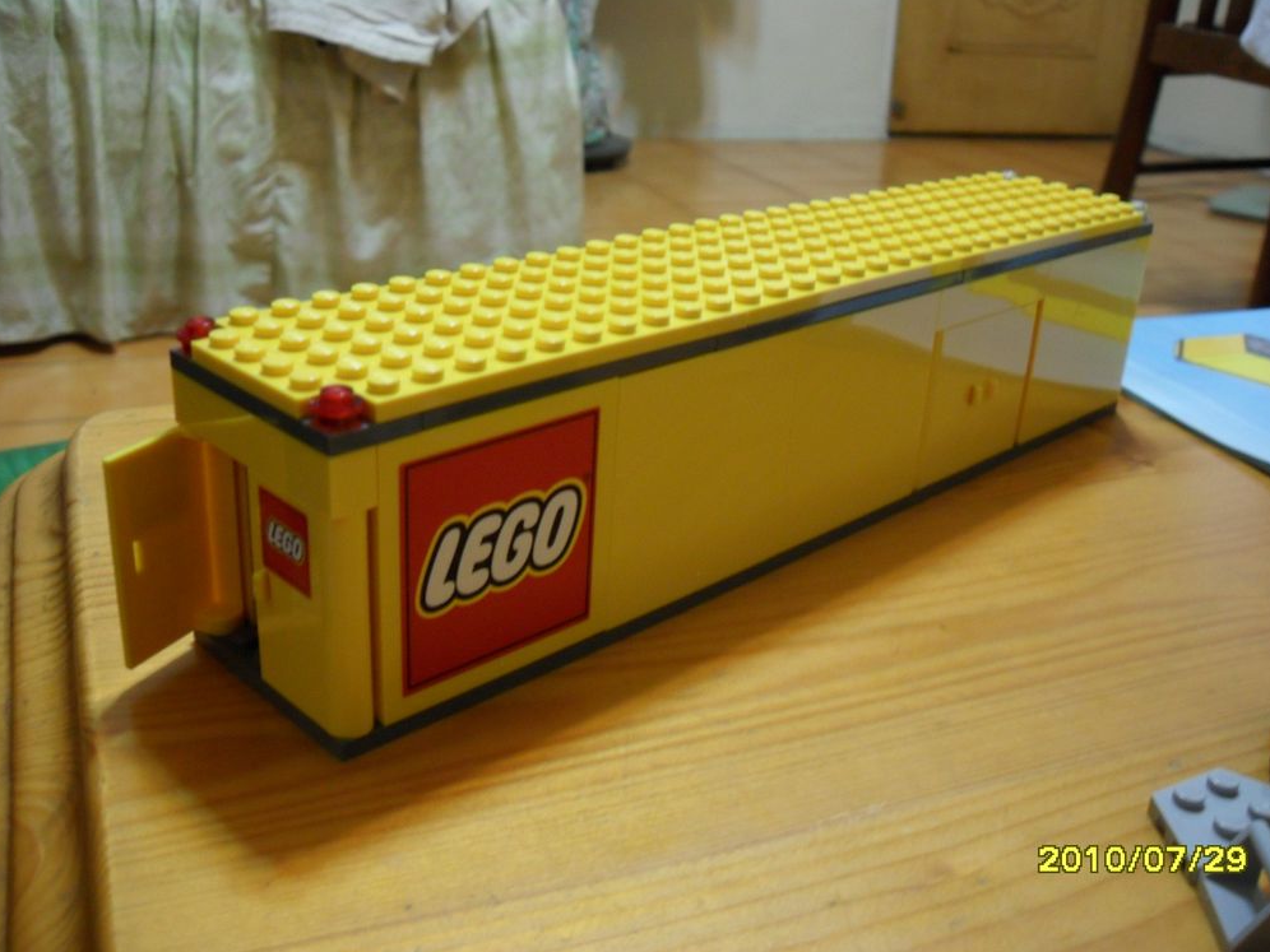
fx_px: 1321
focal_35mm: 36
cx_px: 646
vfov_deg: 39.7
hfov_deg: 51.4
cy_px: 464
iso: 200
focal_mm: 6.2
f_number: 2.8
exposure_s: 1/3
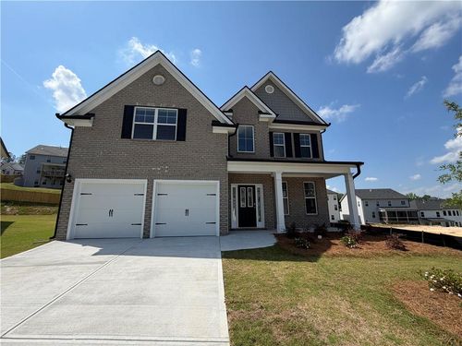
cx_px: 231
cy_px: 173
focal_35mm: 14
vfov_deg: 85.7
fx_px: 187
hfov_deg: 102.1
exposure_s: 1/1145
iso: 20
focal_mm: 2.22
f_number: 2.2
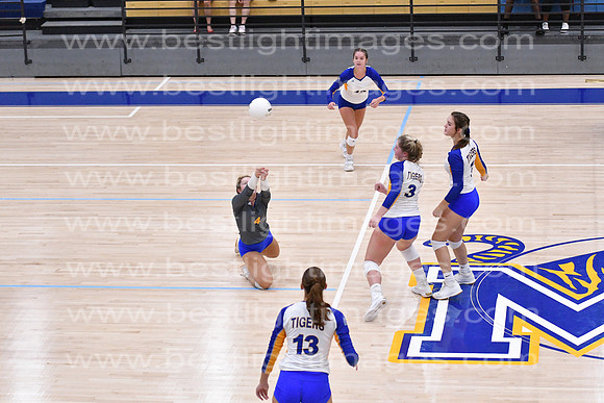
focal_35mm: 105
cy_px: 202
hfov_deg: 19.5
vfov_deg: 13.0
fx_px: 1762
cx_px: 302
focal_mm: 70
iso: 6400
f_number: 3.2
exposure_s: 1/1000
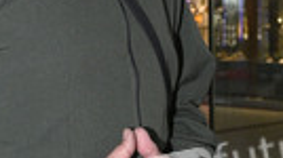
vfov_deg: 12.4
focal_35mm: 97
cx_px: 57
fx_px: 727
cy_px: 74
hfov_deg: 21.8
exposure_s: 1/250
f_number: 5.6
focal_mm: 31
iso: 3200
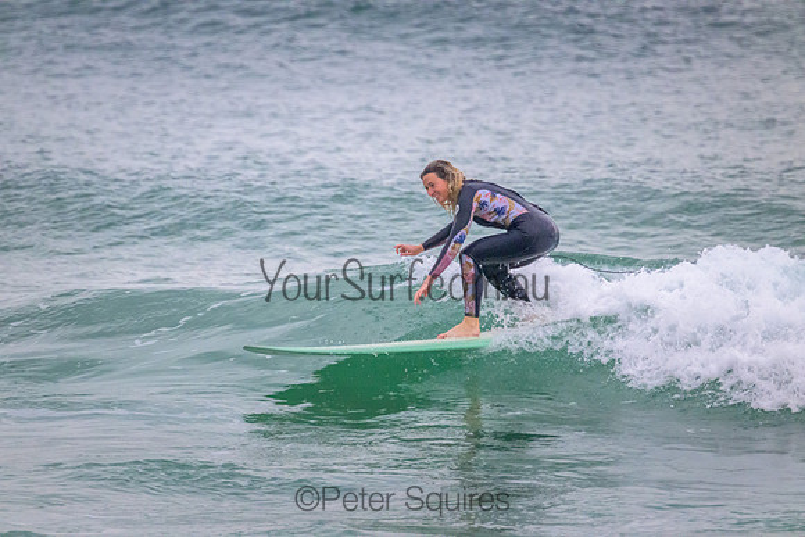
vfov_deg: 1.7
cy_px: 268
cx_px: 402
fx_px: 17892
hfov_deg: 2.6
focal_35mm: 800
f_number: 11
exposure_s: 1/1250
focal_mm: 800
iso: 10000
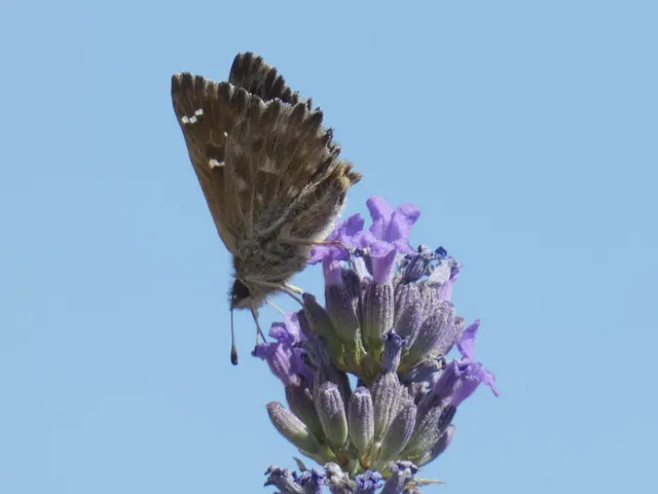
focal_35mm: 584
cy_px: 247
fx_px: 11101
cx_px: 329
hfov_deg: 3.4
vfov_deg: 2.5
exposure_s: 1/320
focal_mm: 104.7
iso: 80
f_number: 5.6
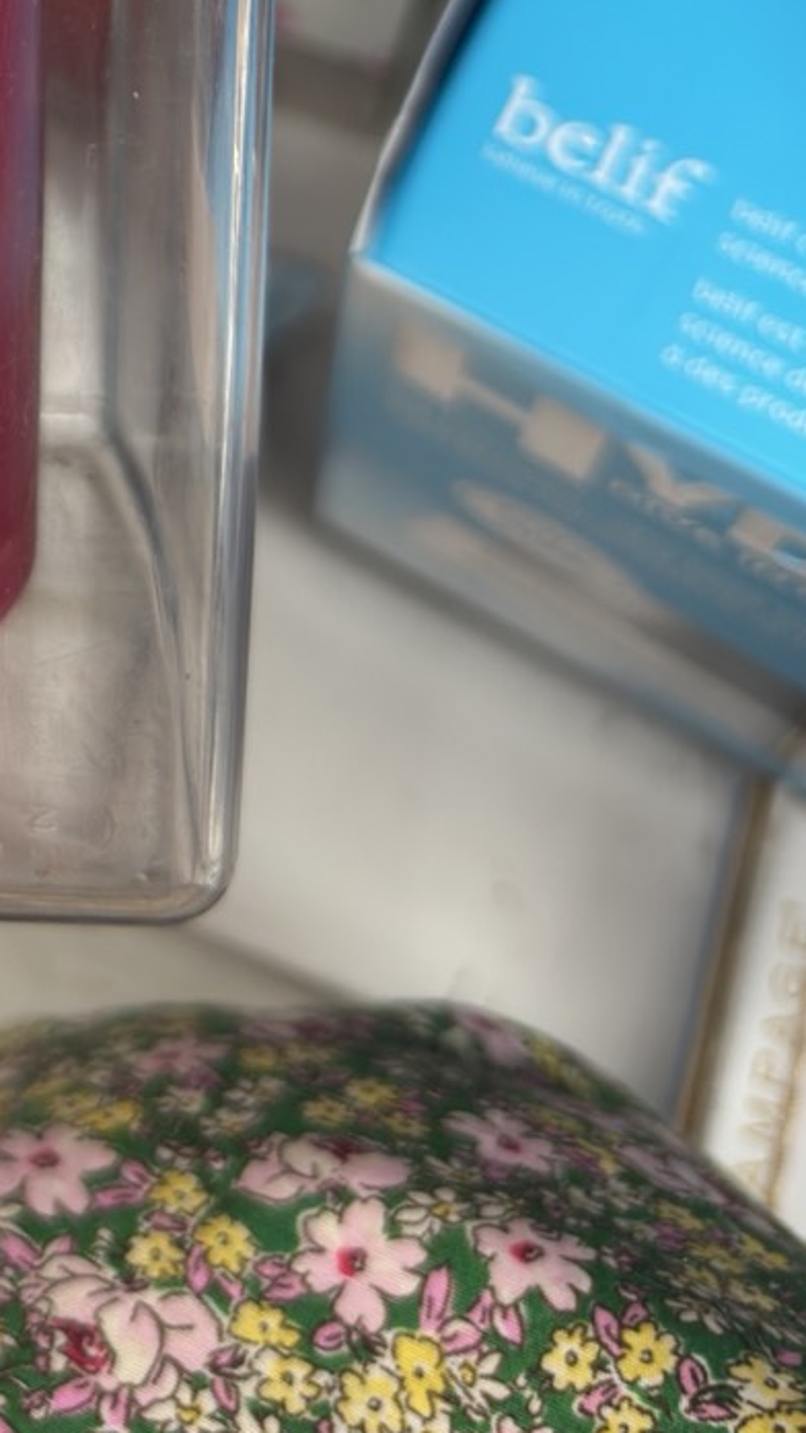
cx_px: -465
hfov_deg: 15.3
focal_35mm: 72
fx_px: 2736
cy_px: -432
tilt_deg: -55.4
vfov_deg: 25.3
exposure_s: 1/64
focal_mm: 6.76
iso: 100
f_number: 1.78
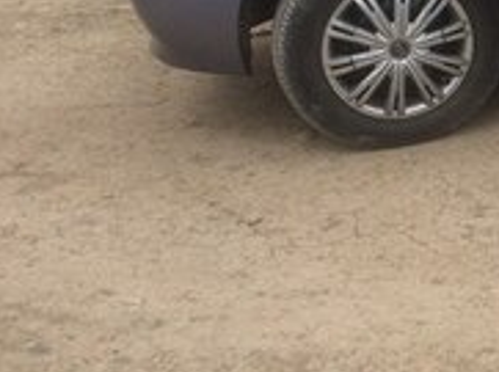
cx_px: 841
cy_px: -4
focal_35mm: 106
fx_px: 1525
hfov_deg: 16.2
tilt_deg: -16.6
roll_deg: -1.2
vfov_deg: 13.7
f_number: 2.2
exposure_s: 1/427
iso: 32
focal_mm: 4.15
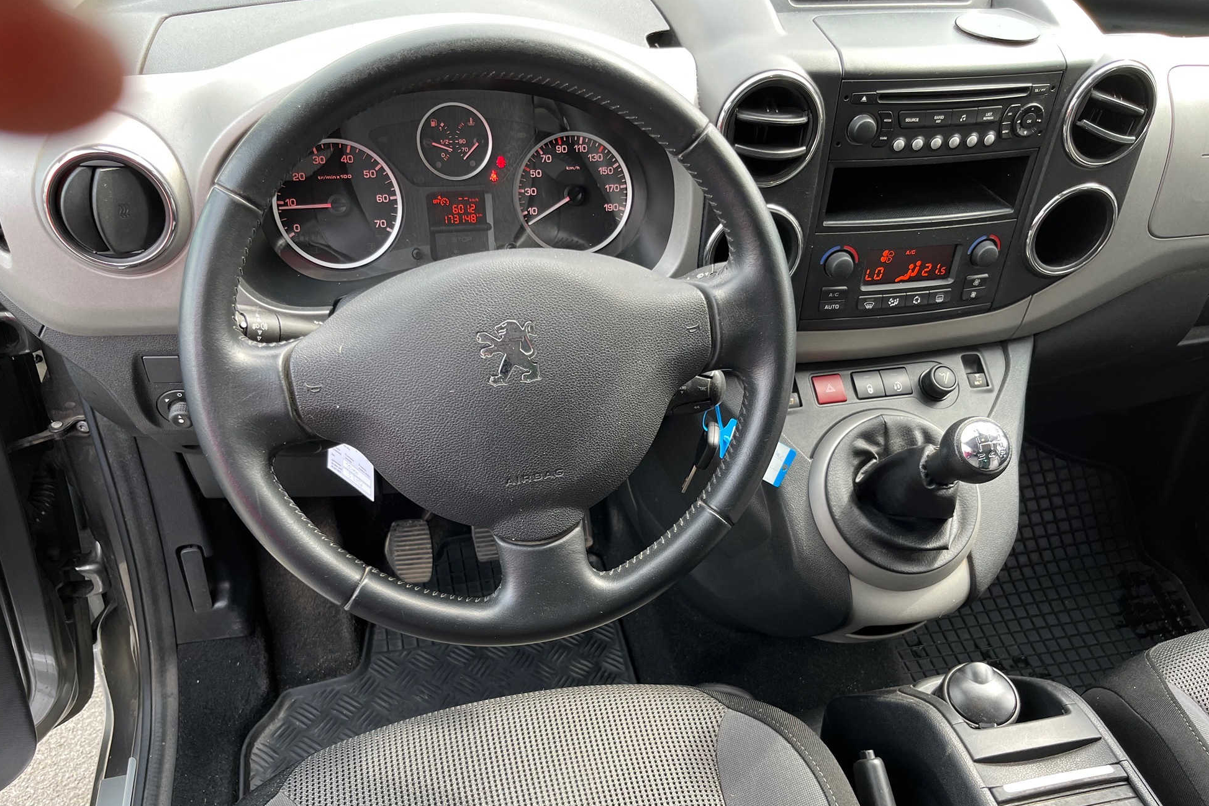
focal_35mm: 28
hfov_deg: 65.5
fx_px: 940
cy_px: 463
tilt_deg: -40.5
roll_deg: -4.0
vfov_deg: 46.3
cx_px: 609
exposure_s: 1/122
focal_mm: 5.1
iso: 50
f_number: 1.6
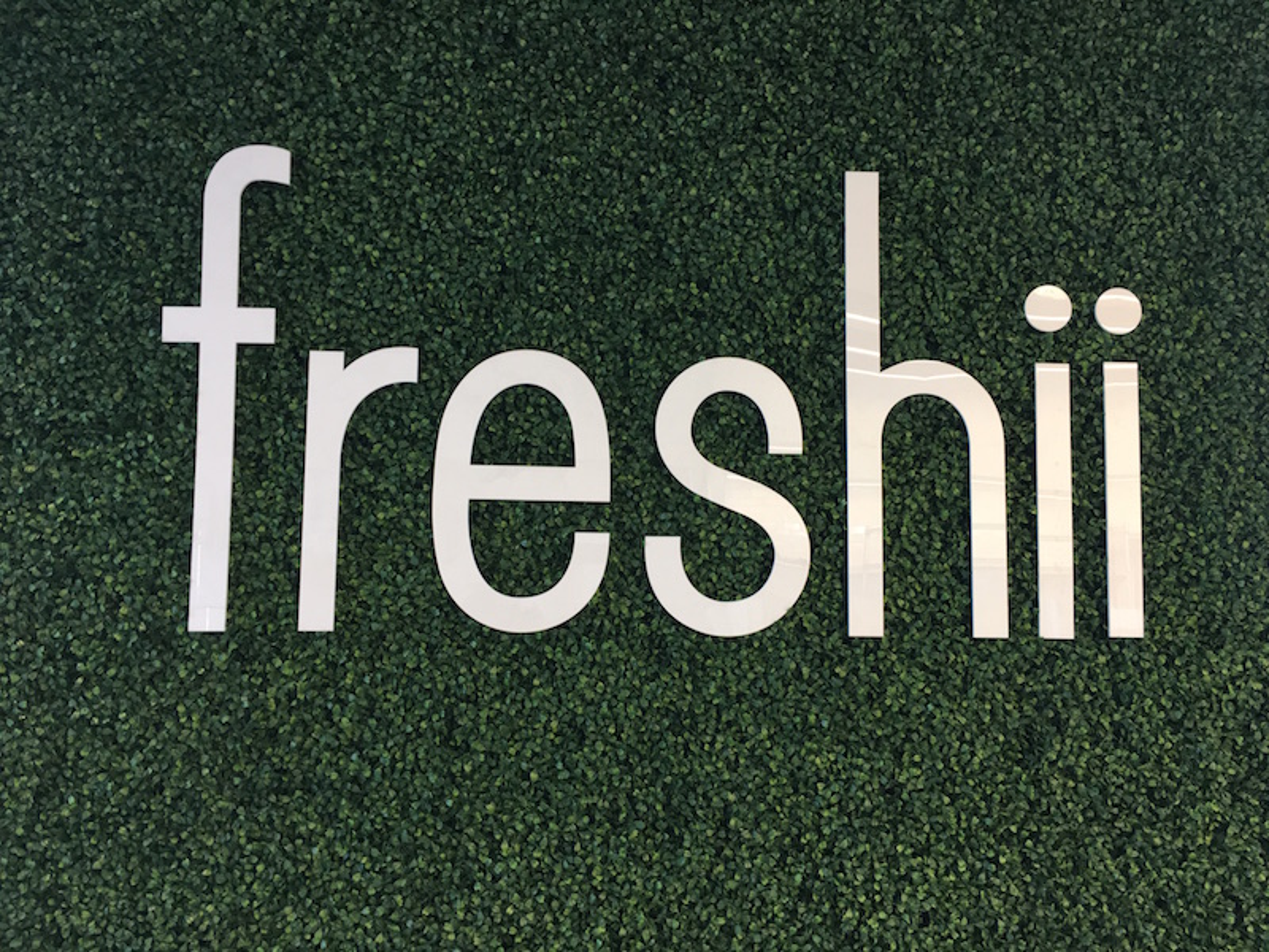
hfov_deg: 61.7
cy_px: 476
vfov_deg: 48.2
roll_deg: -0.5
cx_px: 634
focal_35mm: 29
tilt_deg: +5.8
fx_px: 1063
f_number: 2.2
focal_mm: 4.15
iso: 80
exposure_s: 1/30
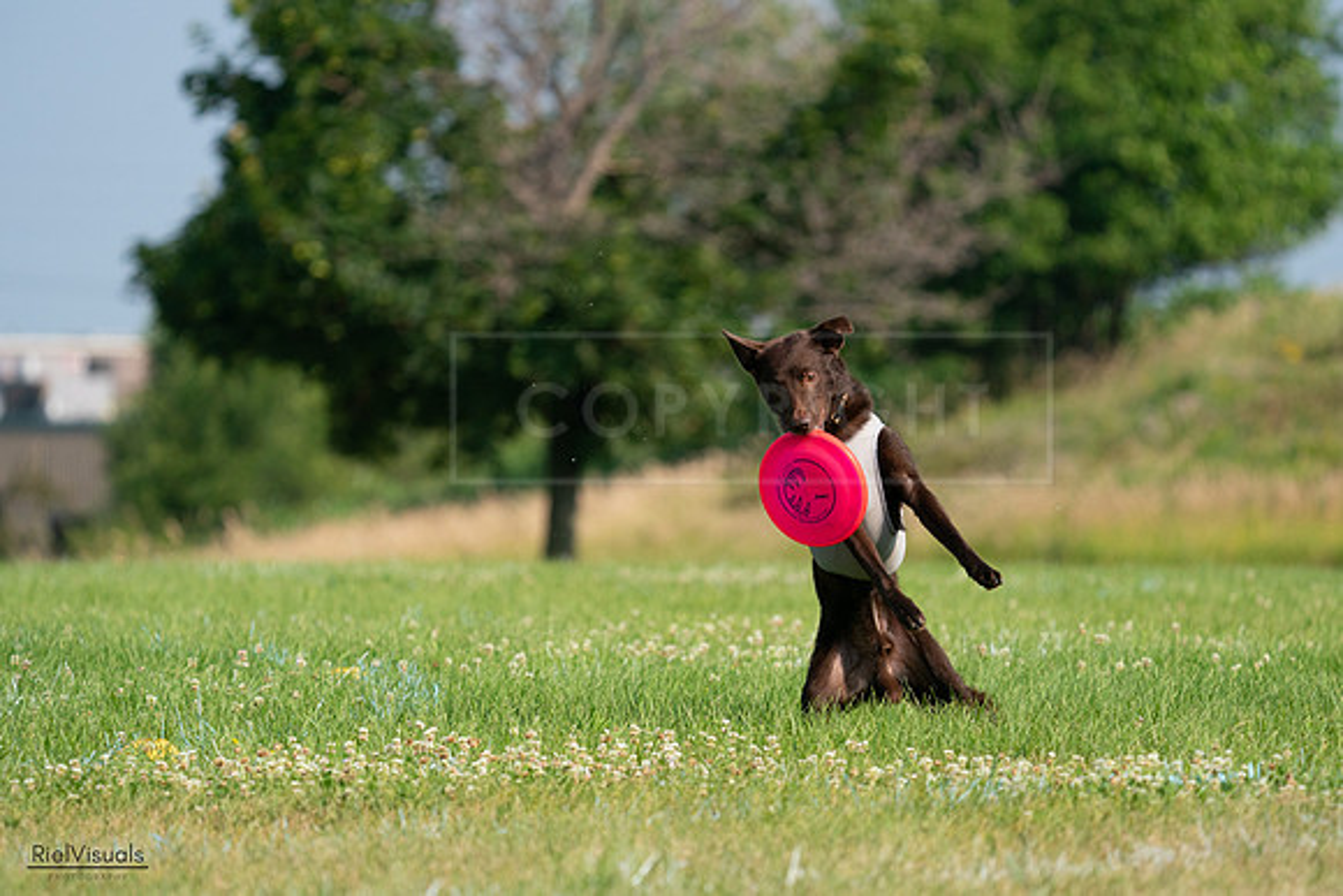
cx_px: 672
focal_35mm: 300
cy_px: 448
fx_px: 11194
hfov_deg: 6.9
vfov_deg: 4.6
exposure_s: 1/4000
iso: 1250
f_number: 6.3
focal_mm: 300
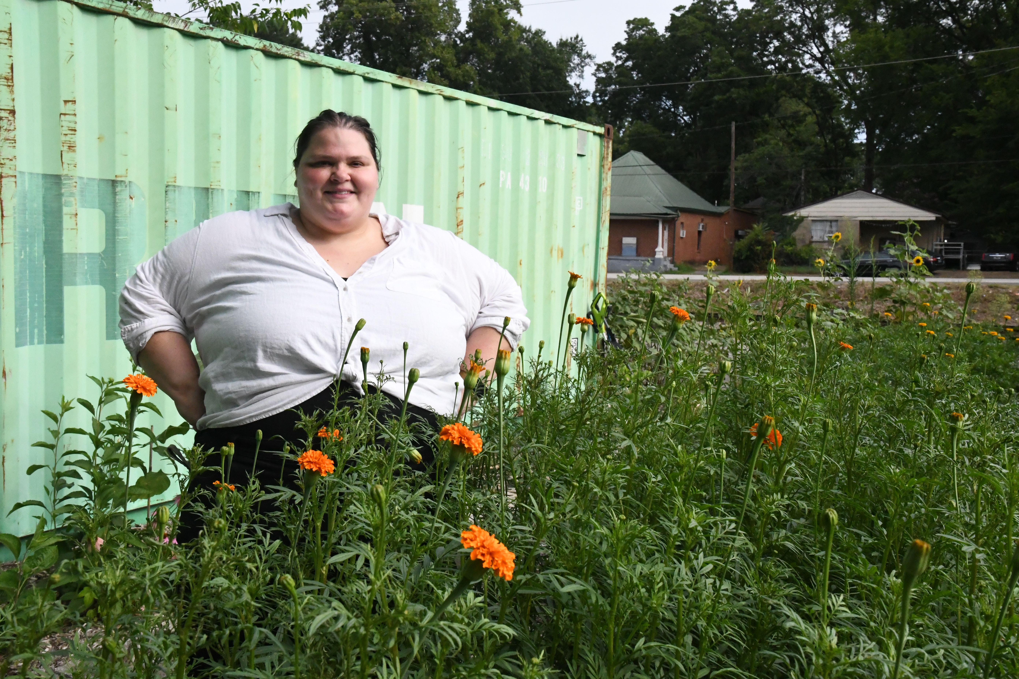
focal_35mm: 36
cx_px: 510
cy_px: 340
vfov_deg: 36.9
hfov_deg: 53.1
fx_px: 1019
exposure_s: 1/8000
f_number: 10
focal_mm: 24
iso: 6400
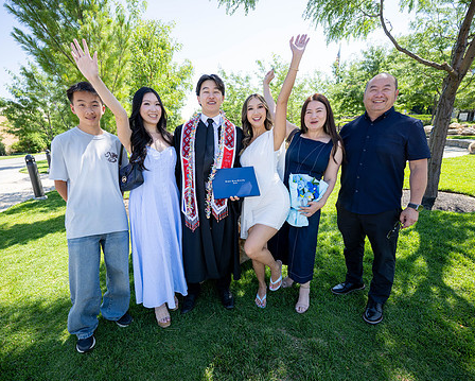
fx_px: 239
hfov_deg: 89.5
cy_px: 197
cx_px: 226
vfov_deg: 77.0
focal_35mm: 17
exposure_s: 1/320
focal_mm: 14
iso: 100
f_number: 4
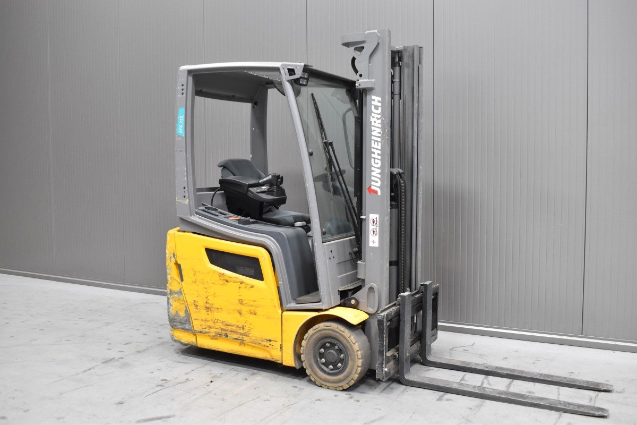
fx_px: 584
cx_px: 318
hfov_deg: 57.2
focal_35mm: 33
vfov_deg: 40.0
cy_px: 212
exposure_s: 1/30
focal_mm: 22
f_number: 5
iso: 1600
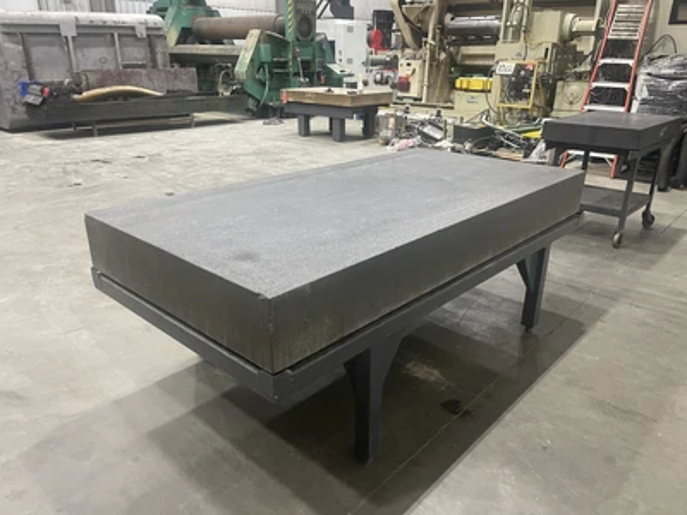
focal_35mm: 25
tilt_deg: -21.8
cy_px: 258
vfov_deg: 54.9
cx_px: 344
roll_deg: -0.8
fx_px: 496
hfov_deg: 69.4
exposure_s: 1/60
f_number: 1.6
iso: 500
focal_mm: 5.1
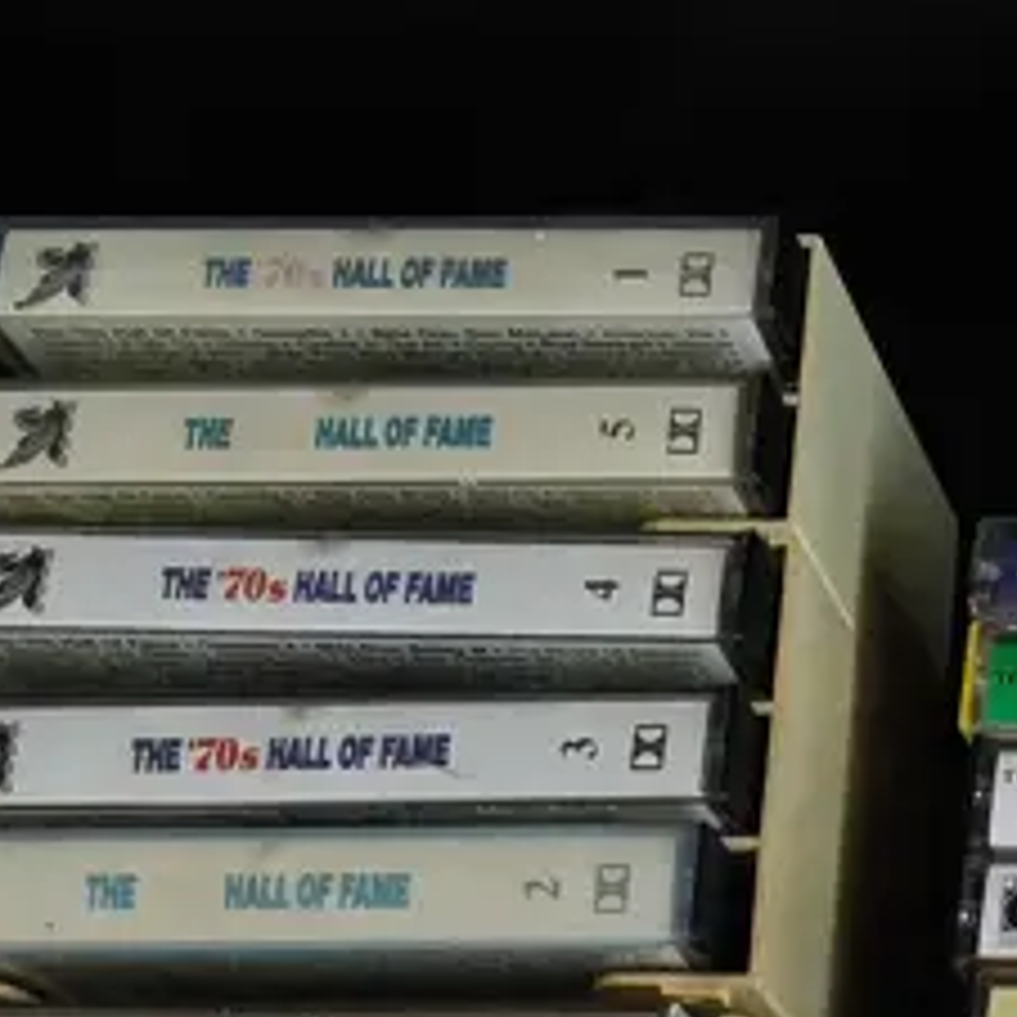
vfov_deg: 16.0
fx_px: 3590
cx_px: 1773
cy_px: 828
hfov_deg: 14.4
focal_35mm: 108
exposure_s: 1/120
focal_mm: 2.87
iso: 100
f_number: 2
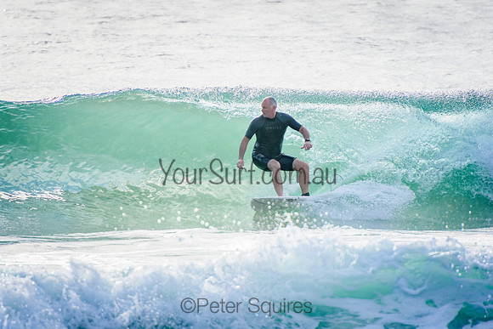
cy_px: 164
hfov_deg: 3.4
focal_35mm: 600
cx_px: 246
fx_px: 8218
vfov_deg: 2.3
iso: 450
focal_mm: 400
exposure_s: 1/2000
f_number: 5.6
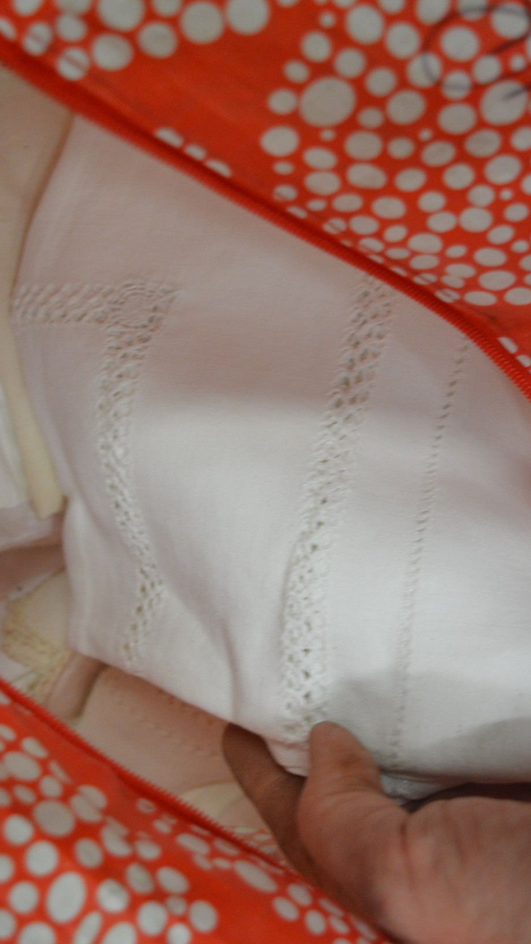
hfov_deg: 24.2
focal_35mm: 50
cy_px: 471
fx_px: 1240
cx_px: 239
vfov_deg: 41.7
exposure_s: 1/60
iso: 1600
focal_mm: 31
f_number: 4.2
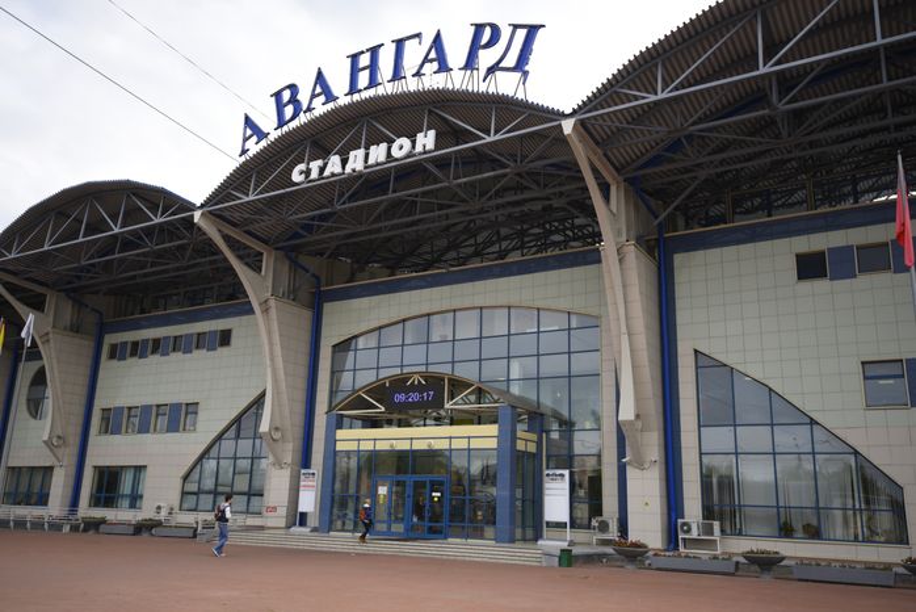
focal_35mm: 31
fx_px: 789
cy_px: 306
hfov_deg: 60.3
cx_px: 458
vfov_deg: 42.4
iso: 200
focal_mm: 31
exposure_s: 1/400
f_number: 4
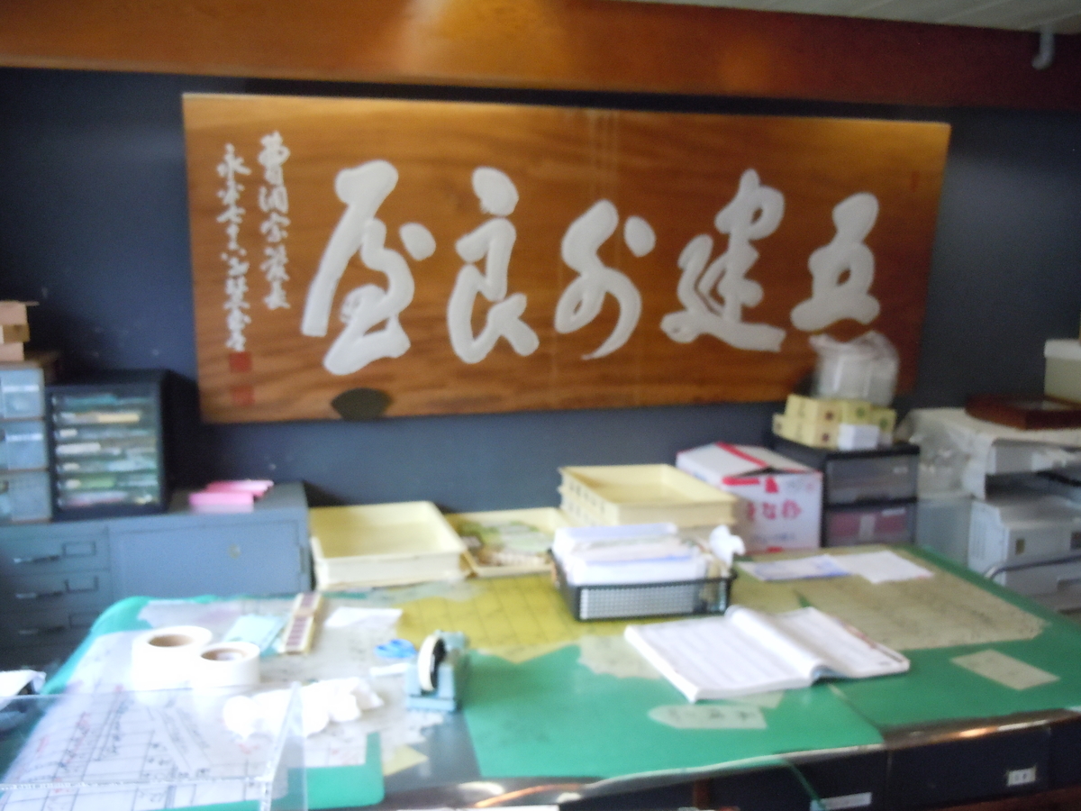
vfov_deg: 42.9
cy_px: 406
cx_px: 540
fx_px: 1031
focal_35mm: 33
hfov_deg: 55.4
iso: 800
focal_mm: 5.9
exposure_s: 1/60
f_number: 4
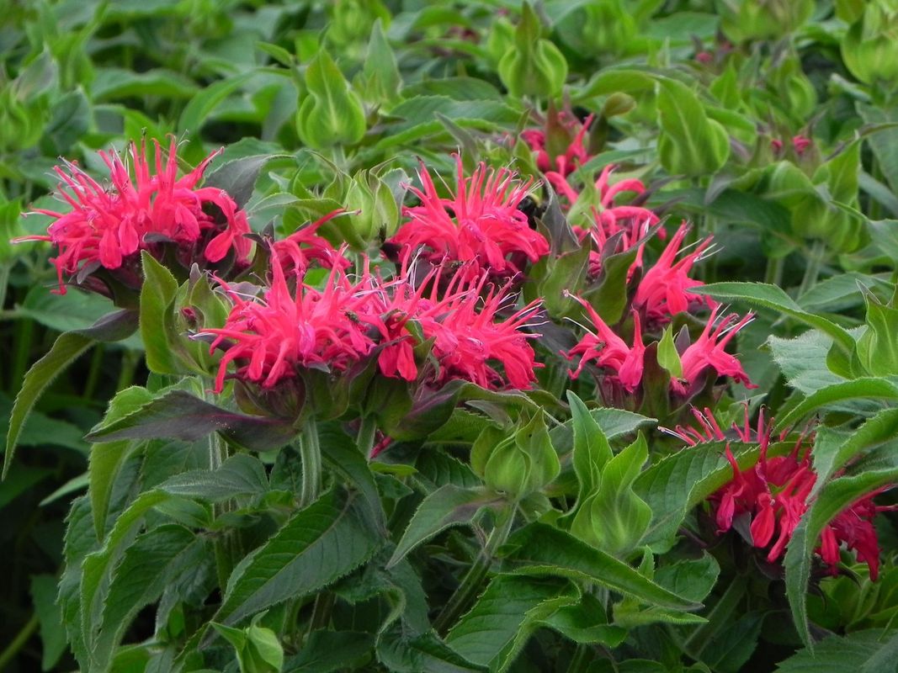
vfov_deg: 10.3
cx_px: 449
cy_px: 336
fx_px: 3735
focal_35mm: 144
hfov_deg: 13.7
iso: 160
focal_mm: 25.7
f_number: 5
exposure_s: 1/250
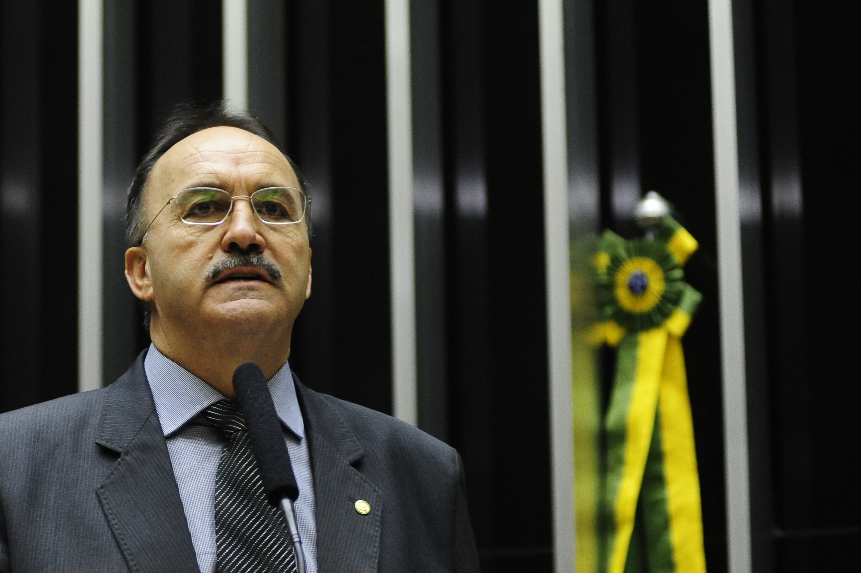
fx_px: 3035
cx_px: 235
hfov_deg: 16.1
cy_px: 444
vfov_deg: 10.8
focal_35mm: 127
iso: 2500
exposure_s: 1/80
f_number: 3.5
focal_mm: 80
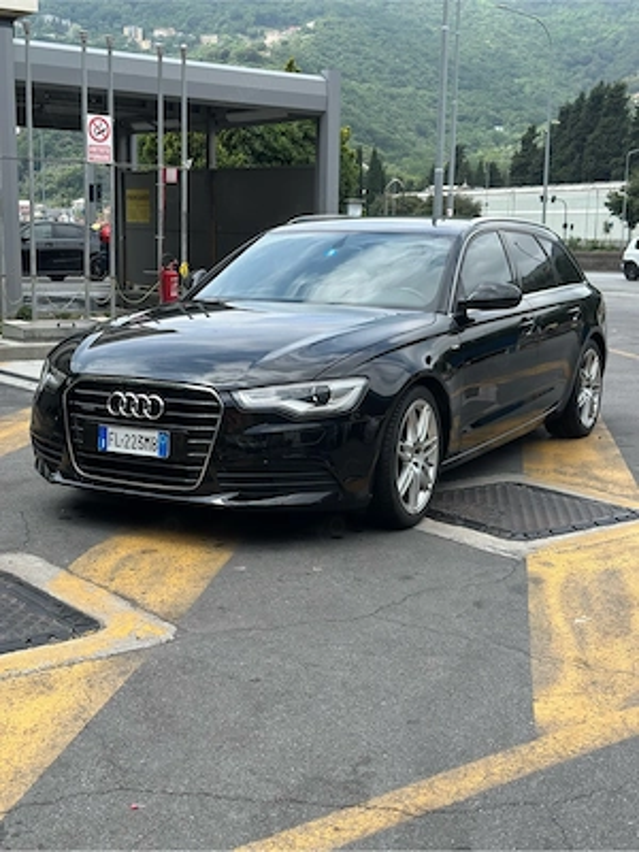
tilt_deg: -9.6
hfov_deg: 30.3
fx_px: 1181
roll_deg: -2.0
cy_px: 426
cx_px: 320
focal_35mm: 48
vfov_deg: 39.7
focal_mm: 6.86
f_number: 1.78
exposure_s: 1/2597
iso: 80
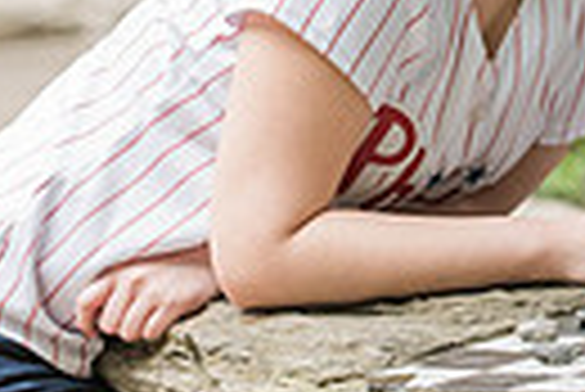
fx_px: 8687
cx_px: 737
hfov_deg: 3.8
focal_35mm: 534
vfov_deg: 2.6
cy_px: -129
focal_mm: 116
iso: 2000
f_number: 3.5
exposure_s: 1/320
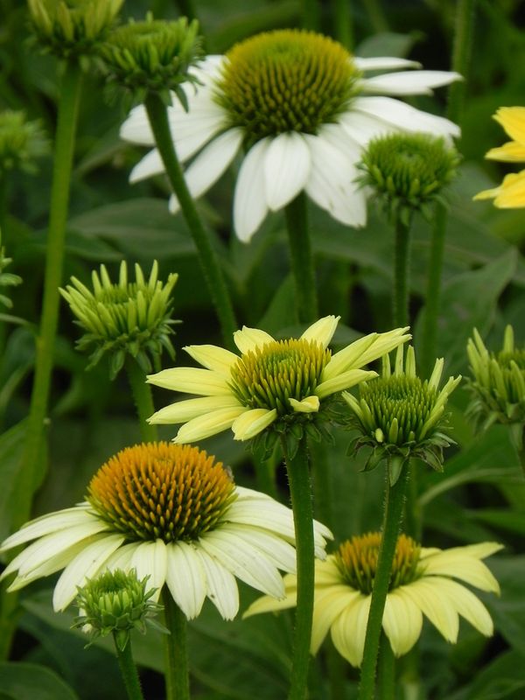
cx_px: 262
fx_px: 7624
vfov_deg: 5.3
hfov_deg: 3.9
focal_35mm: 377
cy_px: 350
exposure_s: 1/500
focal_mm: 67.2
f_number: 5
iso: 160
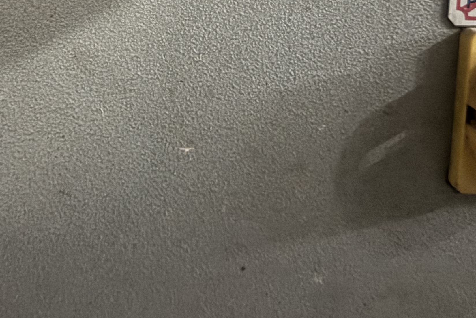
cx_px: 176
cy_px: -77
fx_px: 806
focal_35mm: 61
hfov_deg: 32.7
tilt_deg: -5.3
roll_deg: -3.6
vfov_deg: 20.6
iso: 1600
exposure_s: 1/23
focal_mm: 6.76
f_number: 1.78
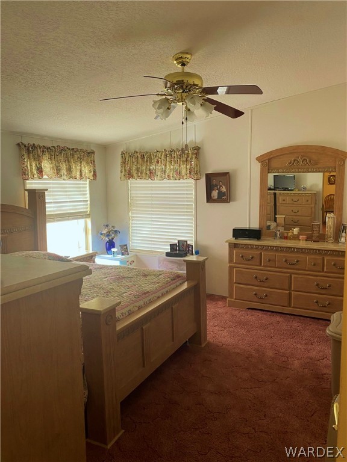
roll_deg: +0.4
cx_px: 174
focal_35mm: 26
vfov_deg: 67.3
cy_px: 231
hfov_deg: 53.1
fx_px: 348
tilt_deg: -6.6
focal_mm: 4.25
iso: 100
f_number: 1.8
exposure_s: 1/60
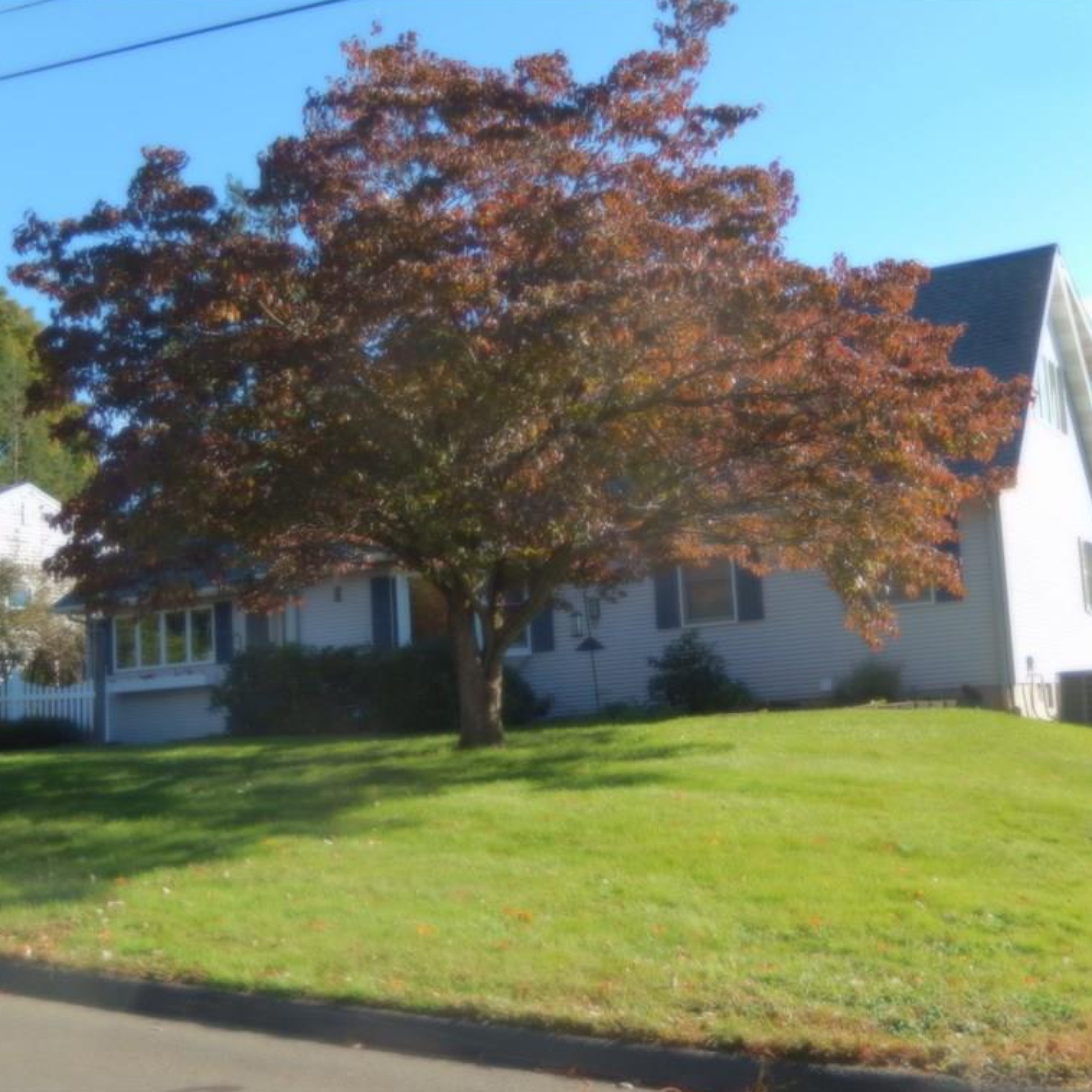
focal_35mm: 43
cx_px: 670
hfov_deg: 39.0
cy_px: 545
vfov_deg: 39.2
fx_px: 1535
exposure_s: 1/400
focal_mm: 6.5
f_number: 4
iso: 125
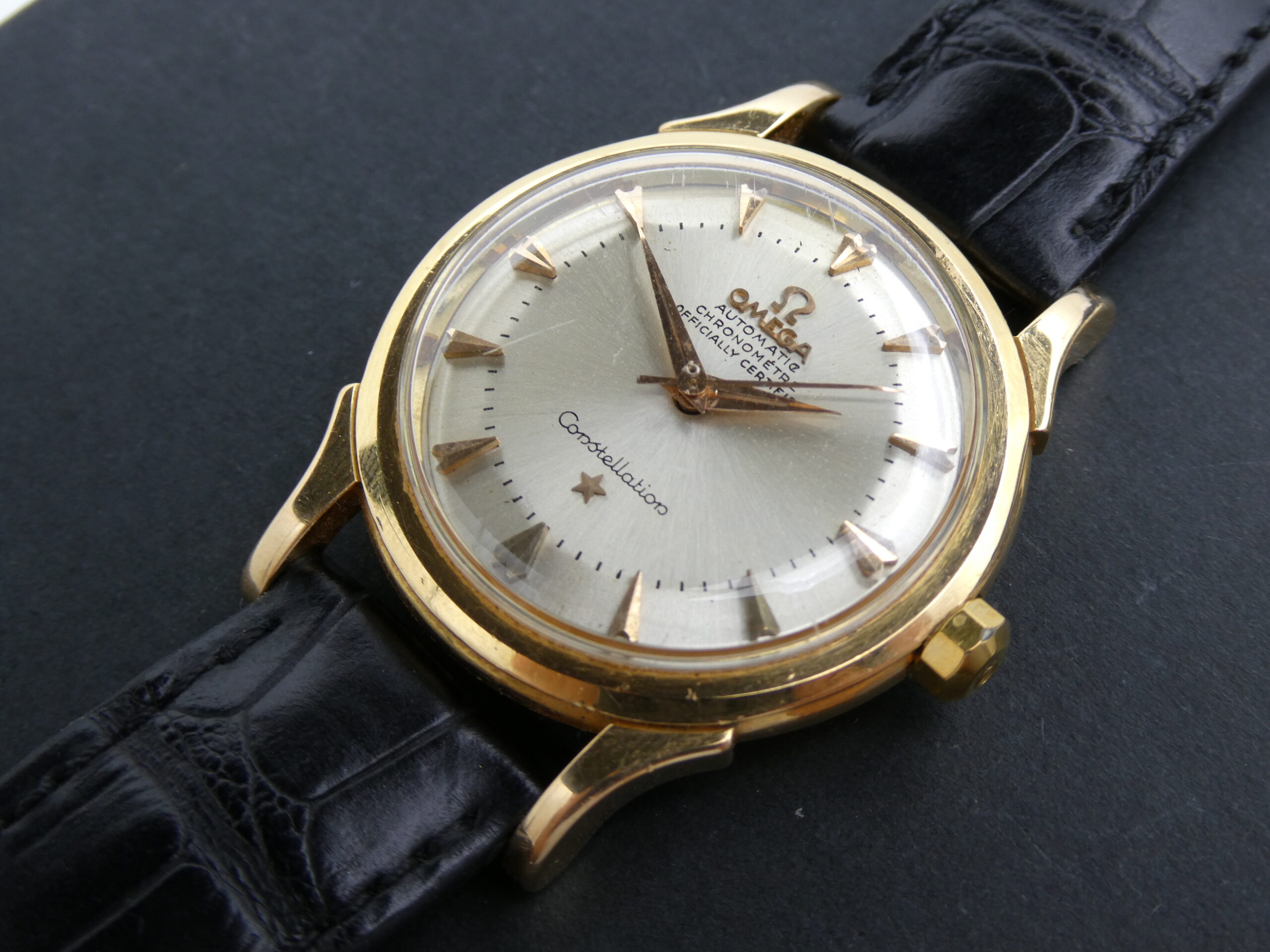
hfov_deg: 38.2
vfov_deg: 29.1
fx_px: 1834
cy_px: 476
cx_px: 635
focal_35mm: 50
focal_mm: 9
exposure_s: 1/80
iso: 100
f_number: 4.1
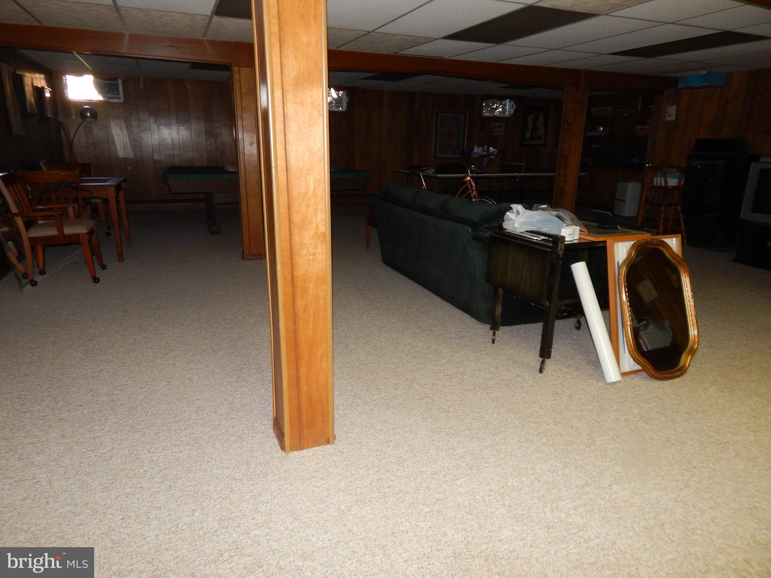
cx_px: 386
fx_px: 512
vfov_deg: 58.9
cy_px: 289
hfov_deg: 73.9
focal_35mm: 23
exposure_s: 1/30
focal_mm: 4
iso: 200
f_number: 3
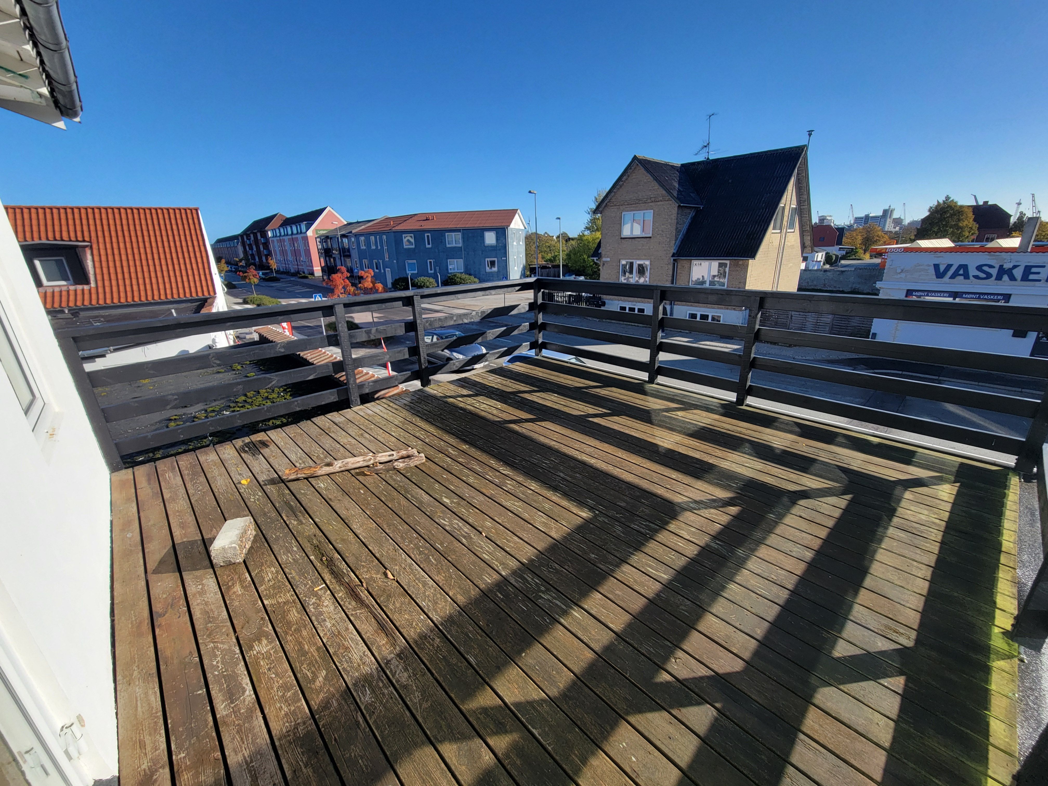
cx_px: 524
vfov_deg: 89.9
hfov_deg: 106.2
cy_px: 393
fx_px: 394
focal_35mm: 13
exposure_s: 1/1293
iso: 50
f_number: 2.2
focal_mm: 2.2
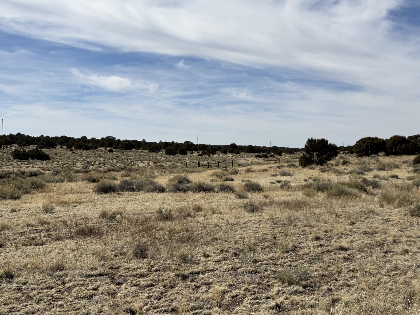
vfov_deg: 30.3
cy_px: 158
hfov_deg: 39.7
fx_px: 582
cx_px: 210
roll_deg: -0.4
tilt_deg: -0.1
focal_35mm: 48
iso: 80
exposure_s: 1/9901
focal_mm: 6.76
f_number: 1.78
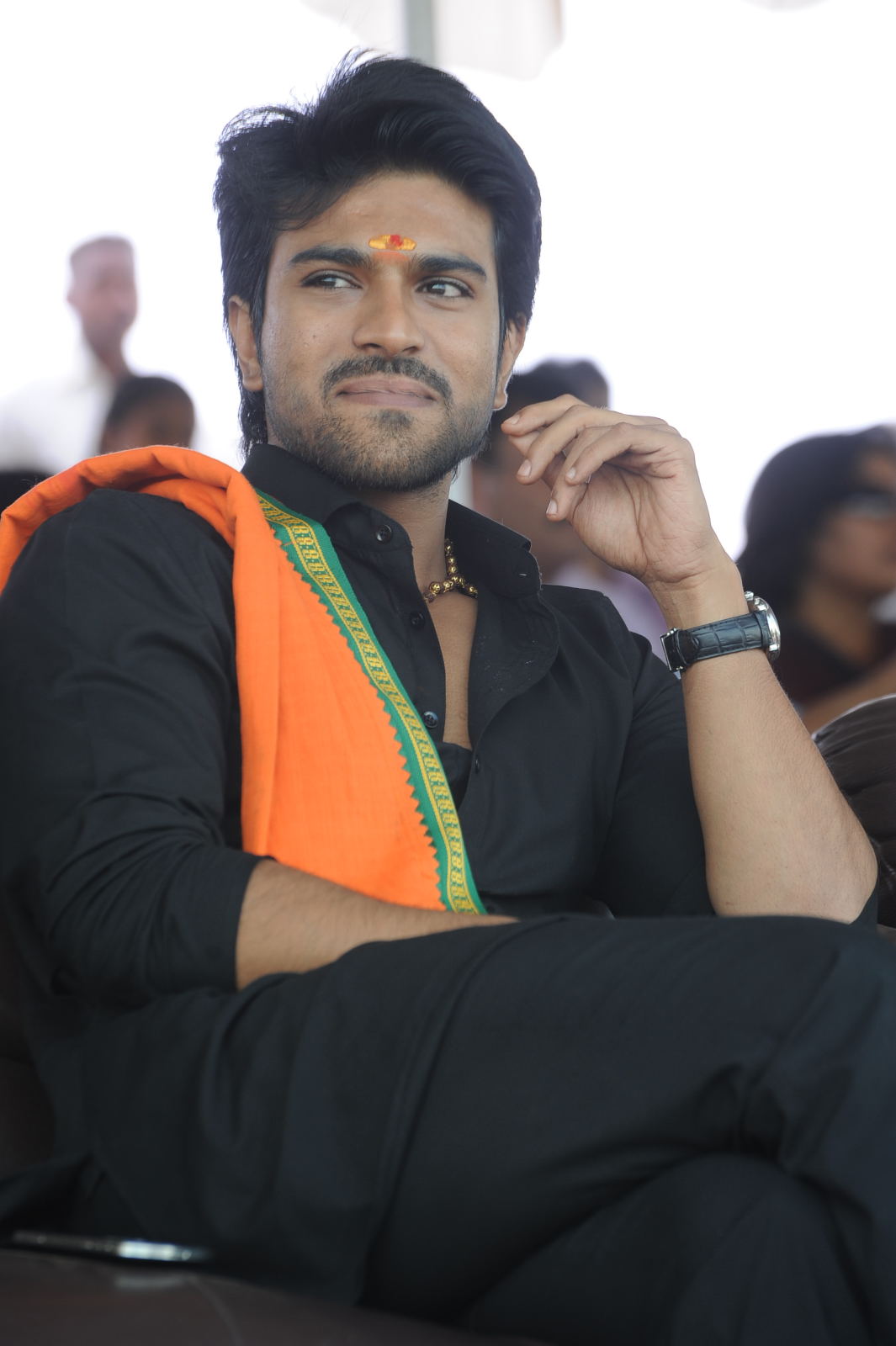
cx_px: 448
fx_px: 7474
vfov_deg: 10.3
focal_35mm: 200
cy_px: 673
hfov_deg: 6.9
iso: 400
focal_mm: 200
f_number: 7.1
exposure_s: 1/125
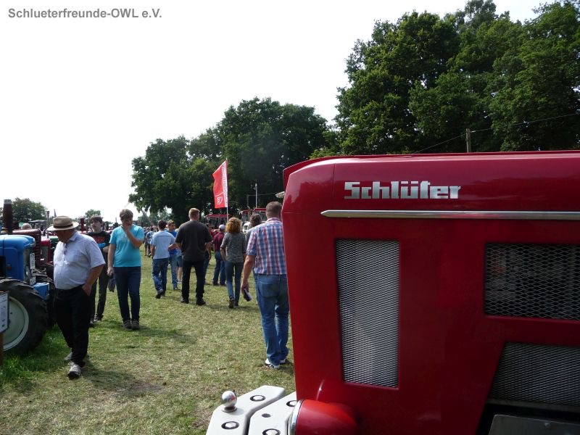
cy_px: 218
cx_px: 290
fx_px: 469
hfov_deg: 63.4
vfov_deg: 49.7
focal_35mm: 28
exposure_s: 1/500
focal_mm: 4.7
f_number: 3.3
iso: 100
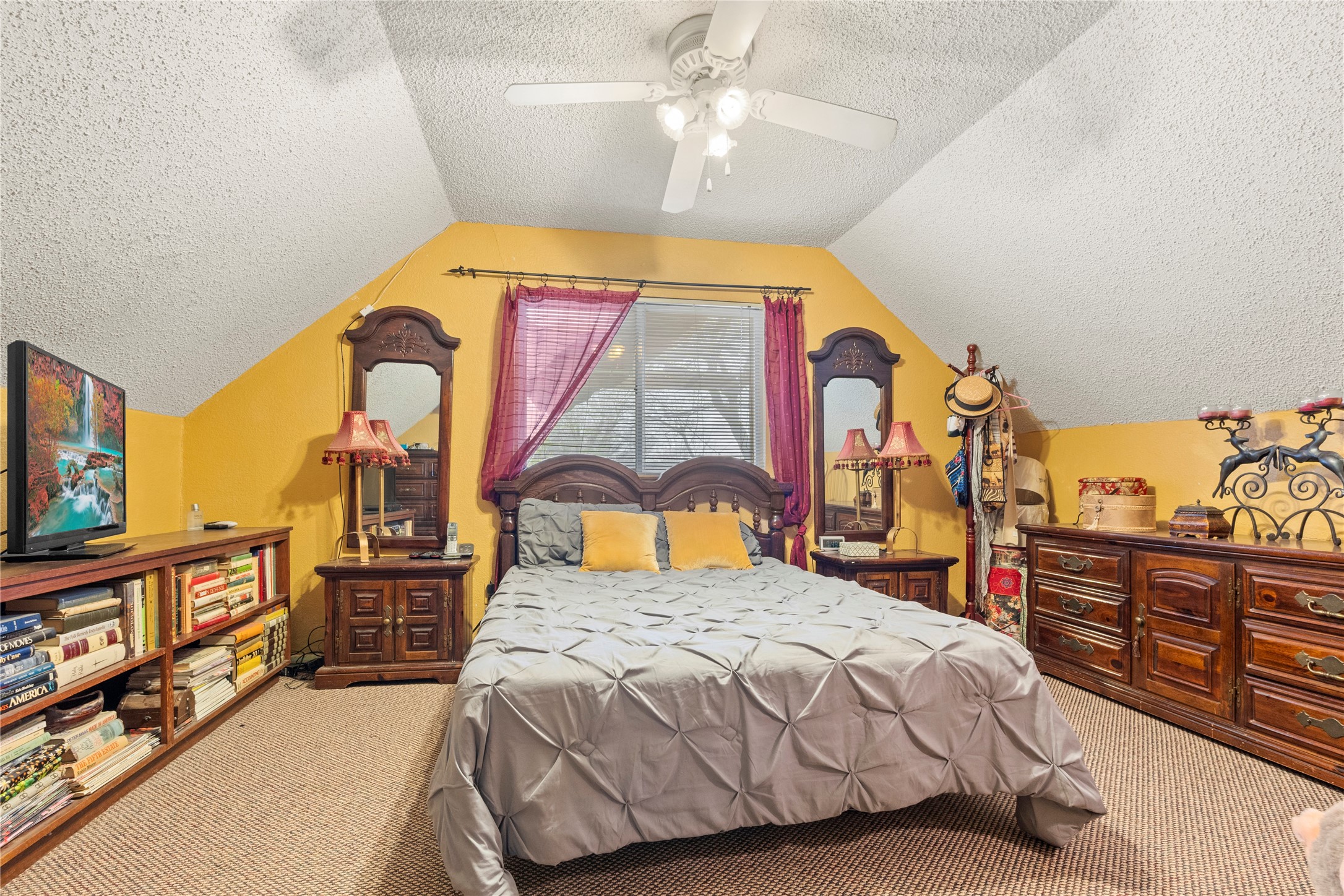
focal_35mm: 16
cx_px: 672
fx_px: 616
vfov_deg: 72.1
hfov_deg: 95.0
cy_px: 448
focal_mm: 11
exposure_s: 1/1.67
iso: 500
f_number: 5.6
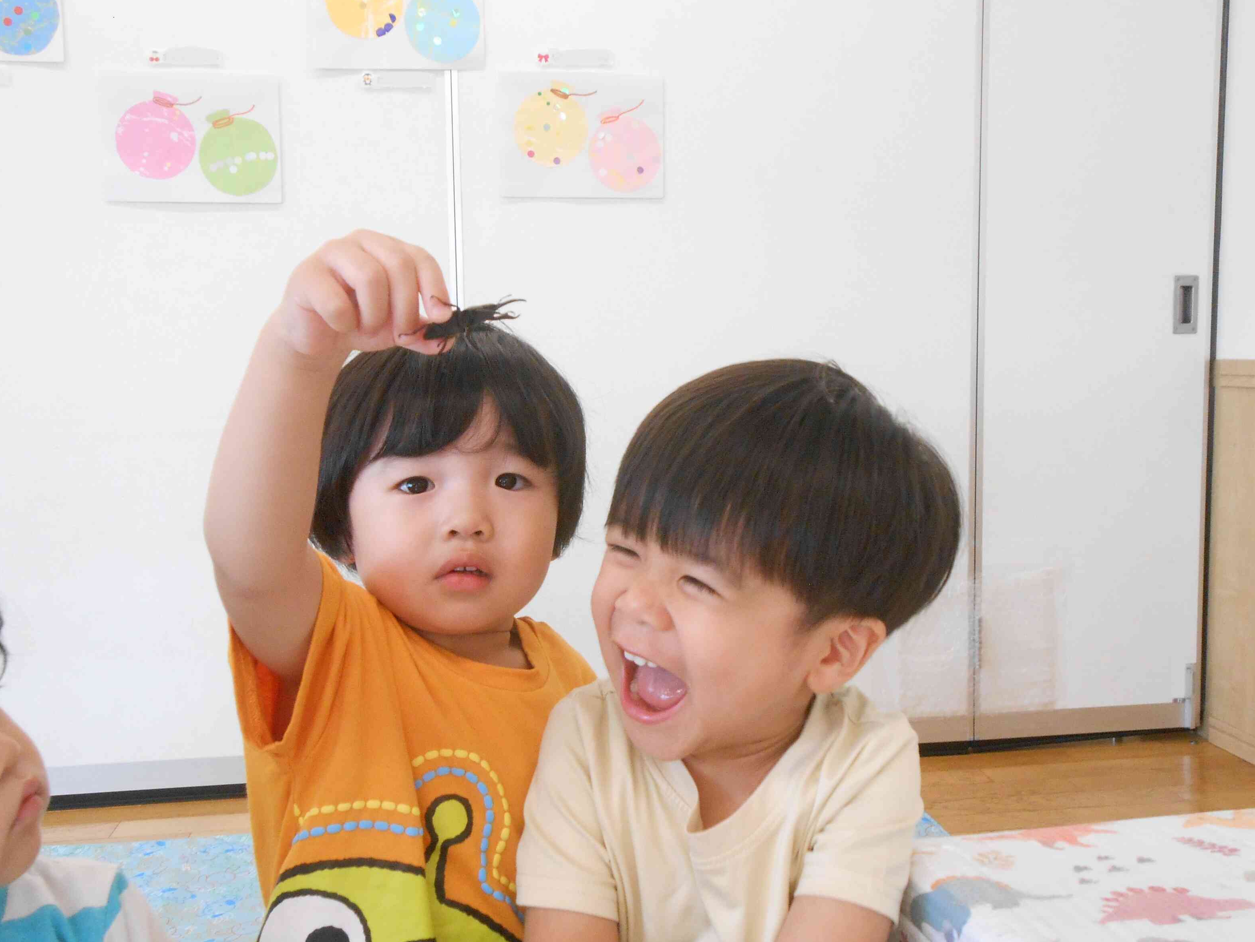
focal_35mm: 35
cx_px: 619
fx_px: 1269
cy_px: 481
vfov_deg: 40.7
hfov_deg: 52.6
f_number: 3.9
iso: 500
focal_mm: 6
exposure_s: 1/125
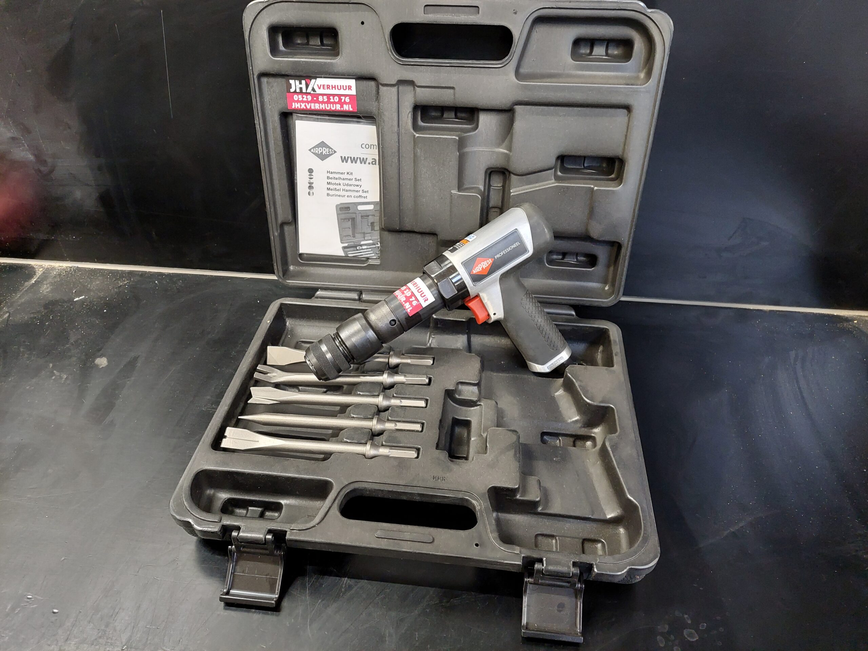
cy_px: 326
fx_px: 602
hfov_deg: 71.6
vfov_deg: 56.8
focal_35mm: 24
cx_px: 434
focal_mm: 5.23
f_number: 1.8
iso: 400
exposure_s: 1/50
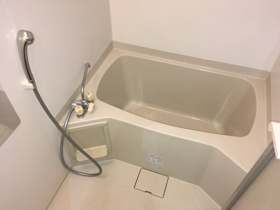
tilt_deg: -48.6
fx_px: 235
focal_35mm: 29
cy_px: 105
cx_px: 140
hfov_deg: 61.7
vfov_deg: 48.2
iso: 100
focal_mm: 4.15
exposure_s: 1/33
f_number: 2.2
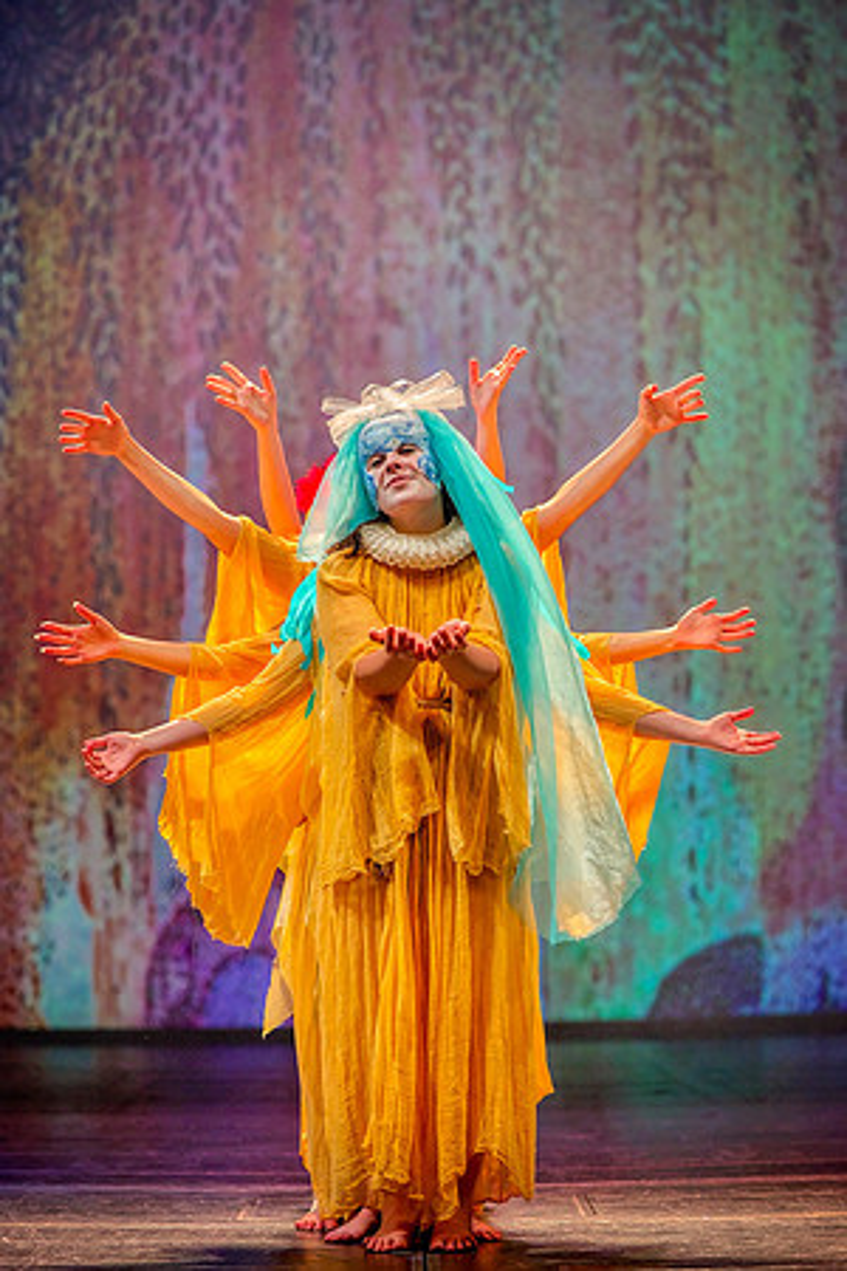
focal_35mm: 140
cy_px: 636
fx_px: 4940
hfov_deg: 9.8
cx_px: 424
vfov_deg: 14.7
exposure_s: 1/125
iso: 1250
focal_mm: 140
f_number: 6.7
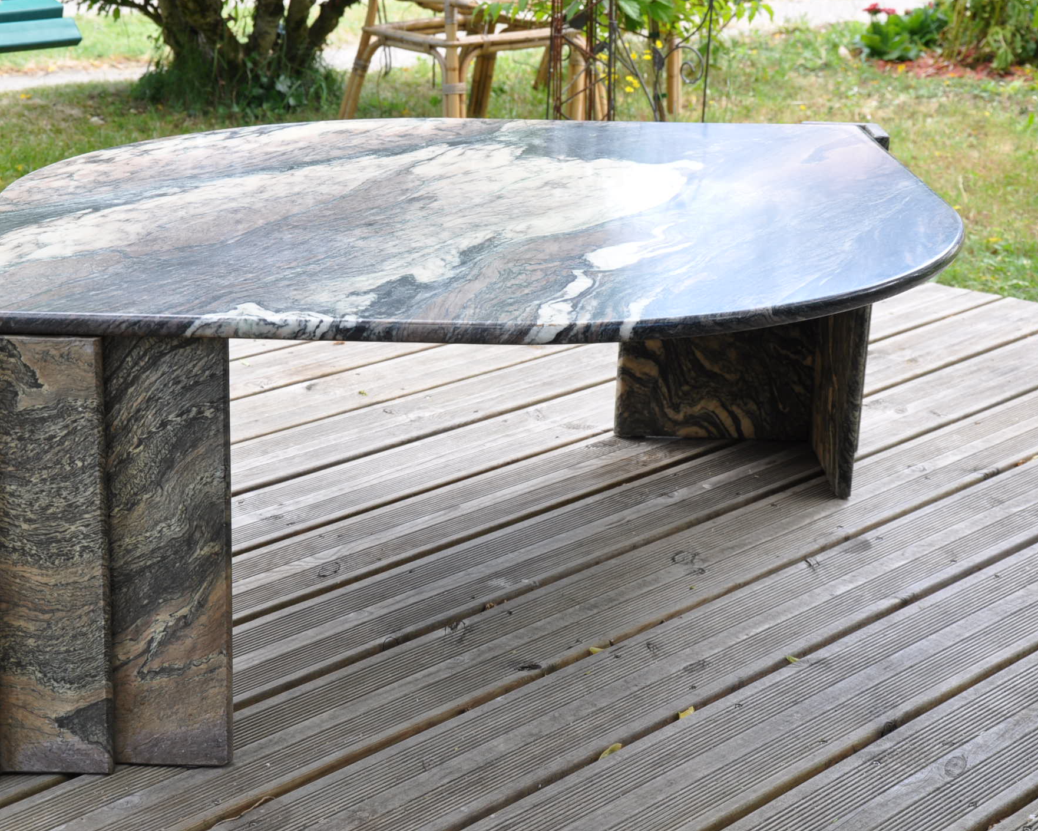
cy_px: 417
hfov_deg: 29.1
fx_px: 1997
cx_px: 461
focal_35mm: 65
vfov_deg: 23.5
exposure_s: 1/60
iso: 250
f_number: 8
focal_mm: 38
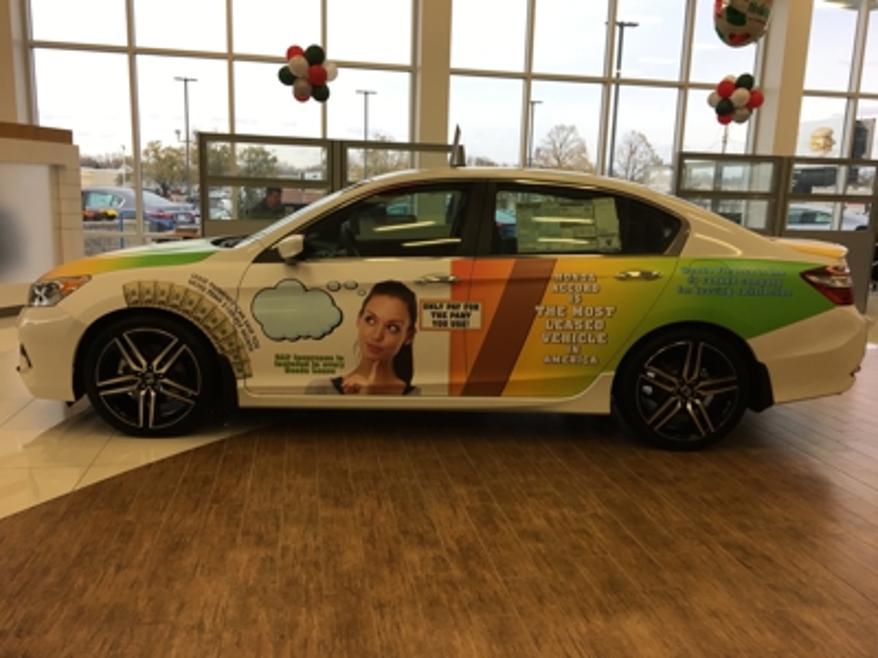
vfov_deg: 48.2
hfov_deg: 61.7
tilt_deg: -10.7
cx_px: 439
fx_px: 736
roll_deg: -0.5
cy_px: 329
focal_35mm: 29
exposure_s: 1/120
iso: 32
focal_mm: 4.15
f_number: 2.2
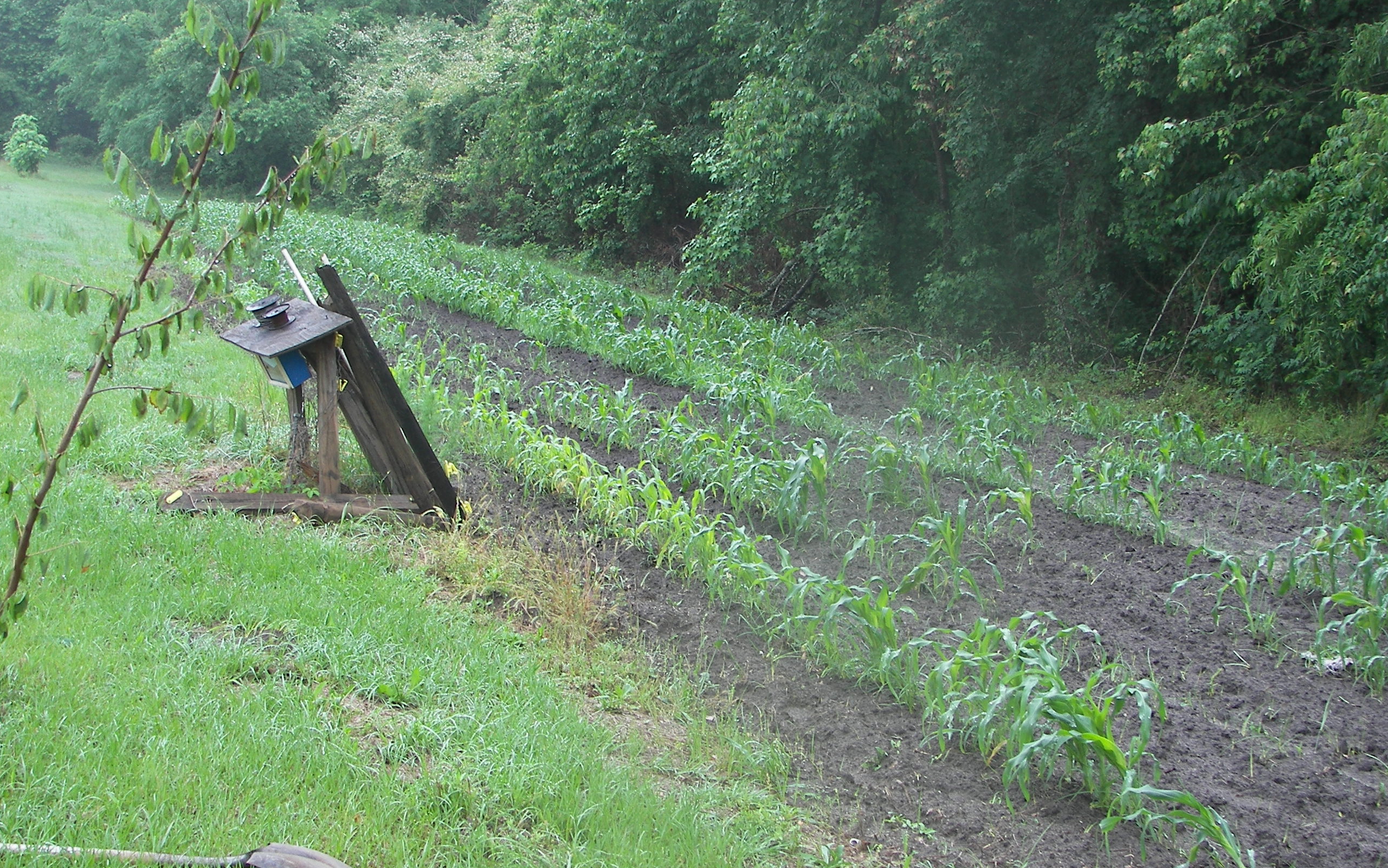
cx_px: 698
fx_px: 2232
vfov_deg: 22.0
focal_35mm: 59
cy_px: 395
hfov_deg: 34.5
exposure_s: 1/40
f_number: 2.8
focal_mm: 9.2
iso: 50
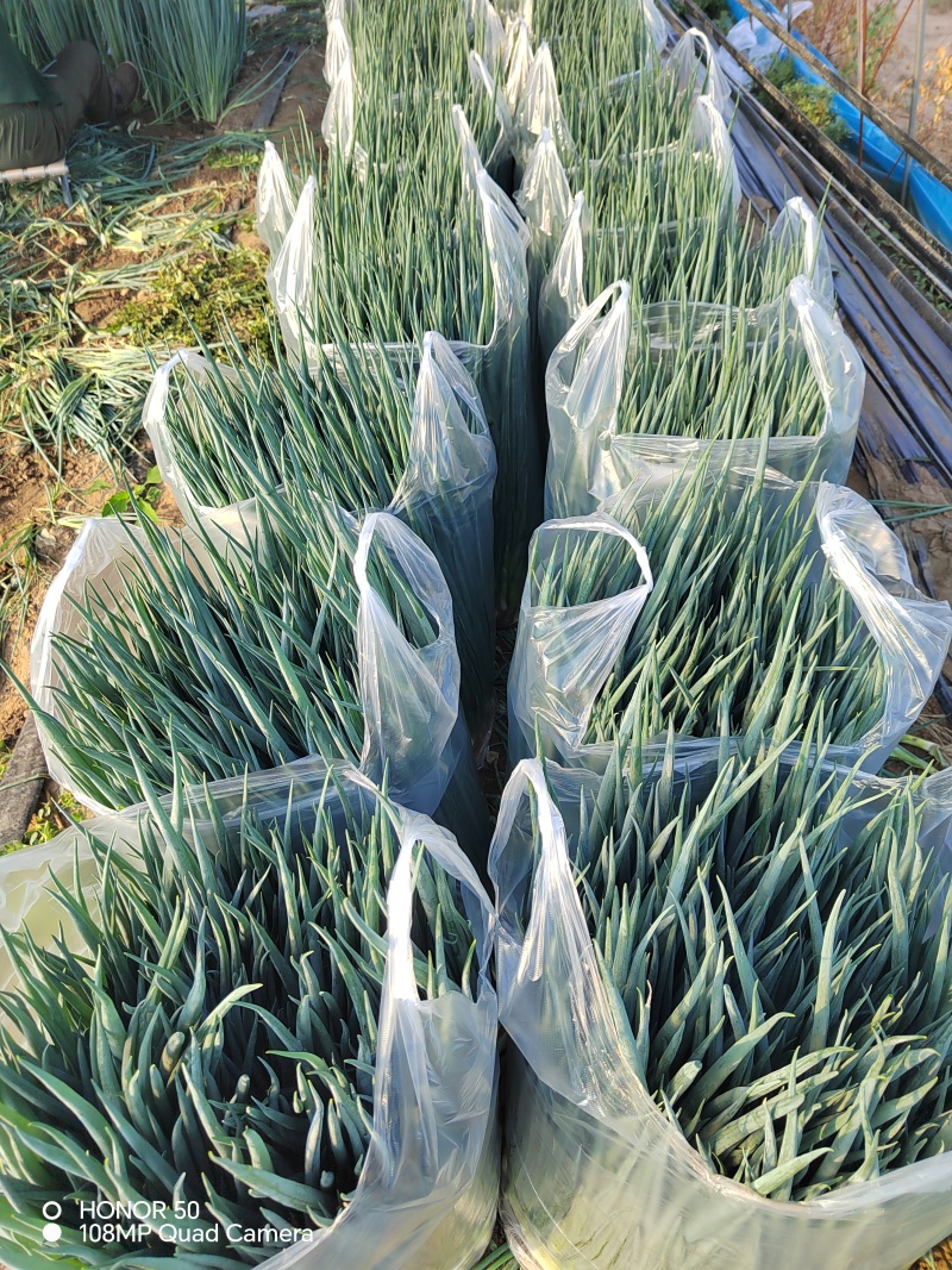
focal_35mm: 23
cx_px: 476
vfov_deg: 73.9
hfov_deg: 58.9
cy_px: 635
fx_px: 844
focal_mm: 5.52
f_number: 1.9
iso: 100
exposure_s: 1/101
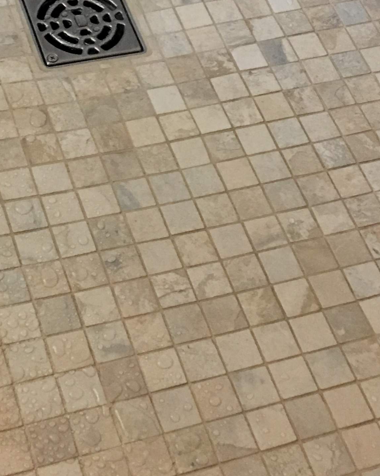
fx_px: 1125
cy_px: 83
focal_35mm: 80
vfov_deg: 23.4
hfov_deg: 19.1
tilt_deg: -48.4
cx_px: 151
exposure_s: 1/4
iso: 80
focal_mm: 4.15
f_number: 2.2
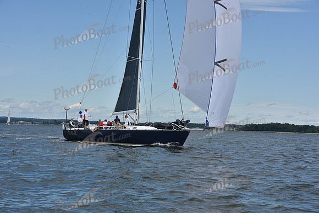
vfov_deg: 19.5
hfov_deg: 28.8
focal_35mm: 70
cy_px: 106
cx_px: 160
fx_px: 620
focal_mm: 70
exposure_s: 1/1000
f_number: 10
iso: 320
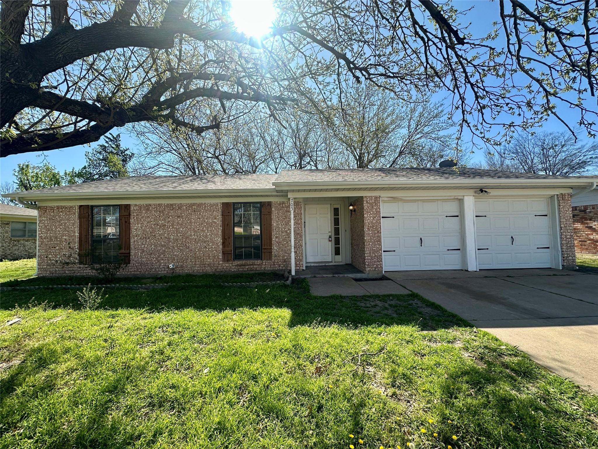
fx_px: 242
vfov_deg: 85.7
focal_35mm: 14
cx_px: 299
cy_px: 224
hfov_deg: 102.1
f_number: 2.2
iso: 50
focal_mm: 2.22
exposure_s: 1/888
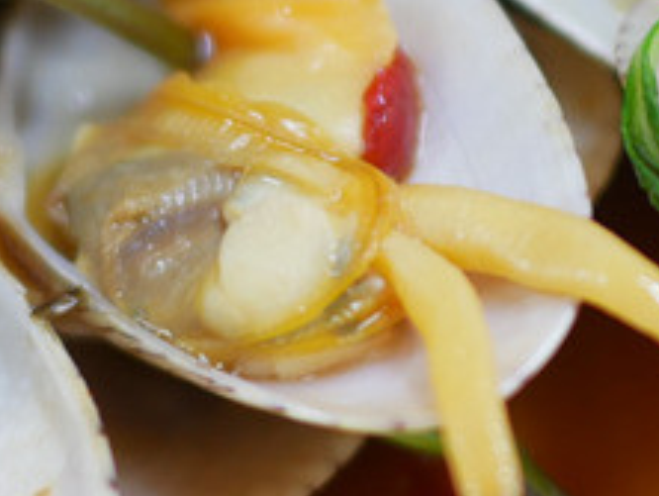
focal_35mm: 135
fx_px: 2573
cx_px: 525
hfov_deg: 14.5
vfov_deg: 10.8
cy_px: -101
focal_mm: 15
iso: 320
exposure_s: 1/60
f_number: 1.7
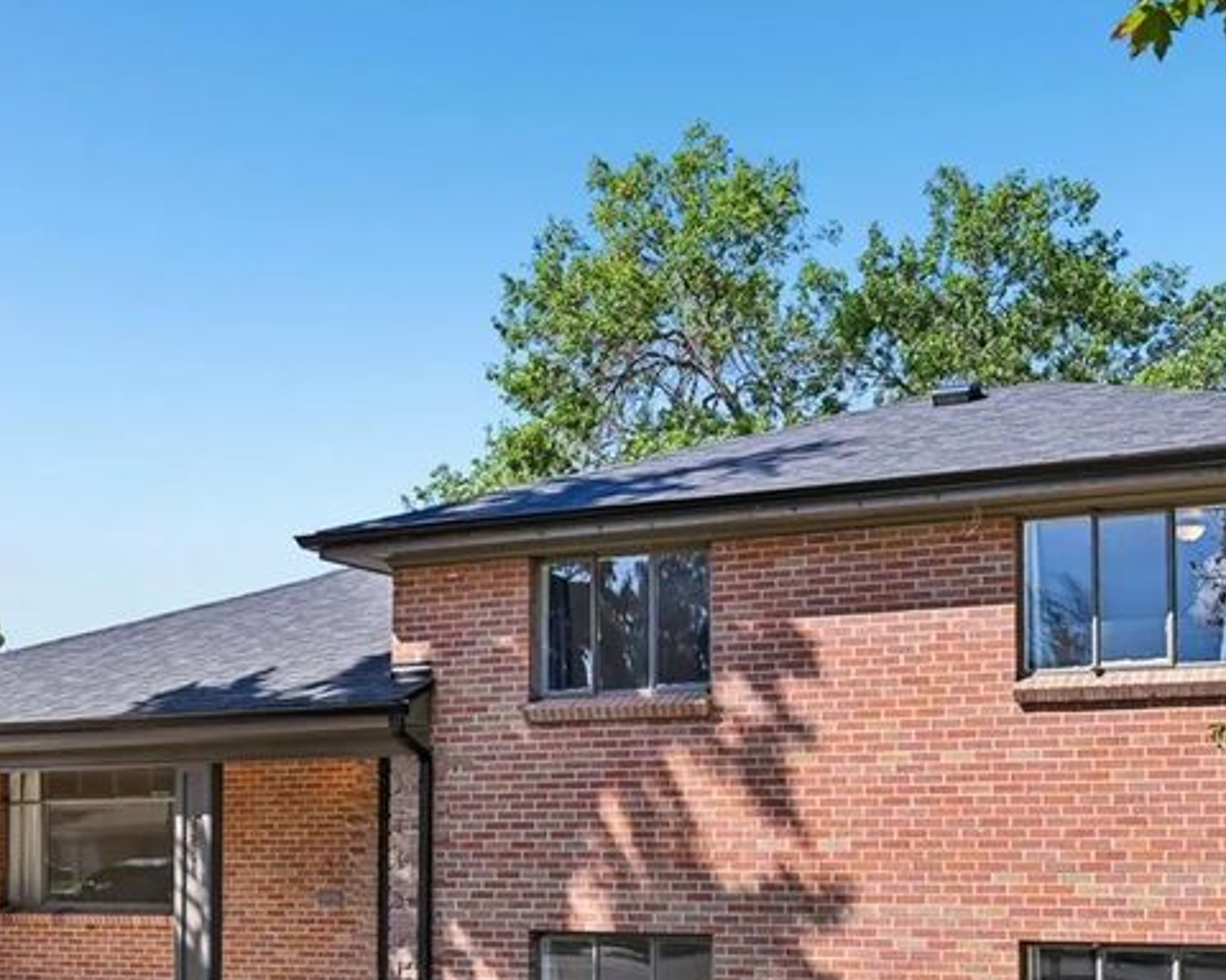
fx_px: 1705
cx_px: 633
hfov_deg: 39.5
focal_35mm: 47
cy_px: 763
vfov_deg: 31.4
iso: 64
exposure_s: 1/100
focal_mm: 23.5
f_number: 8
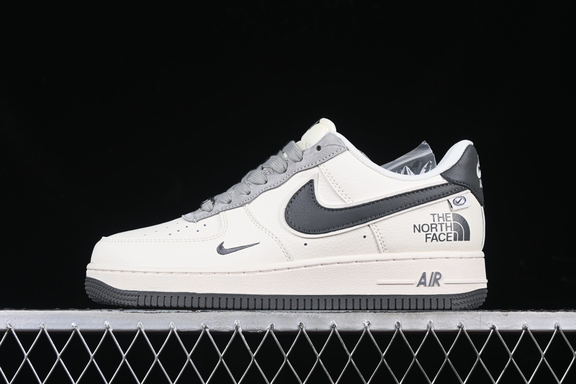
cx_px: 288
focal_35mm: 75
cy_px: 192
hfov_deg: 27.0
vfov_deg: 18.2
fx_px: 1200
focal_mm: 50
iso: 160
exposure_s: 1/80
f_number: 8
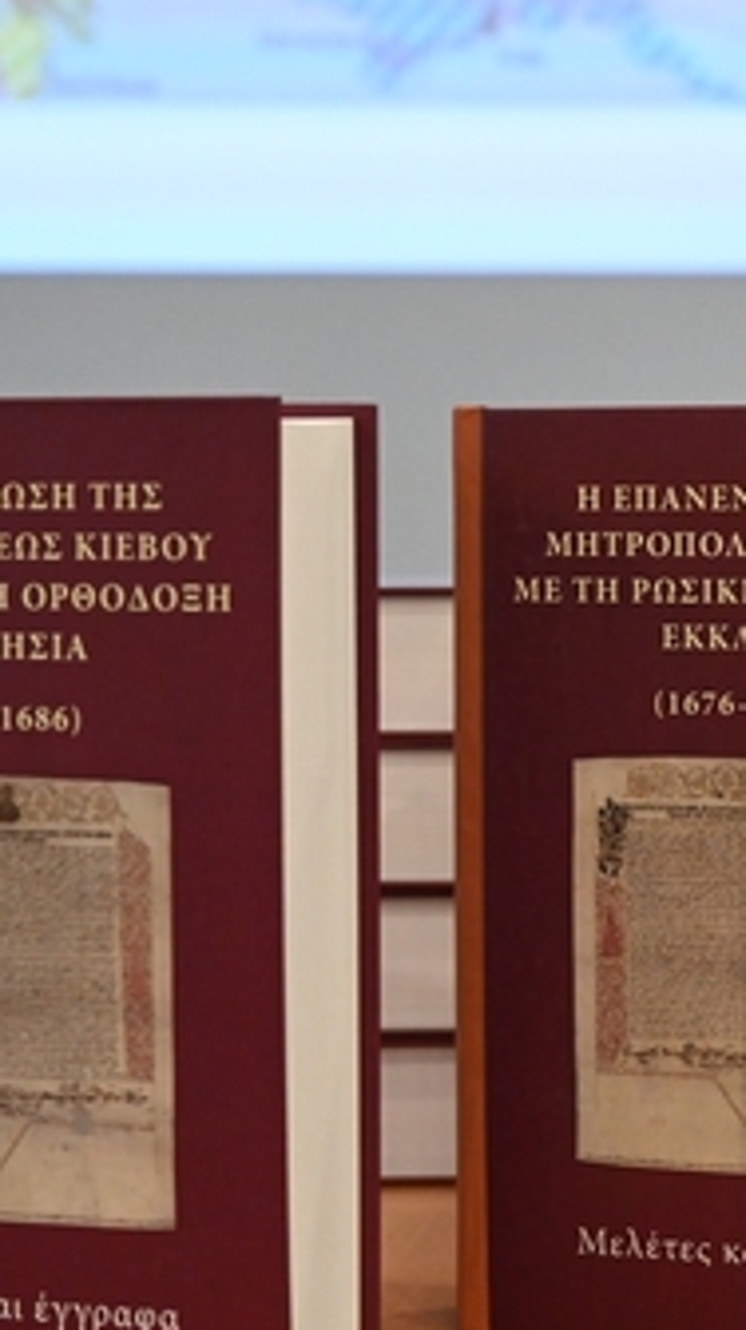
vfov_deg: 22.7
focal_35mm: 94
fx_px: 3311
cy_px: 693
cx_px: 1020
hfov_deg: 12.4
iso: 3200
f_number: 4.5
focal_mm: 39
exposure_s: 1/80
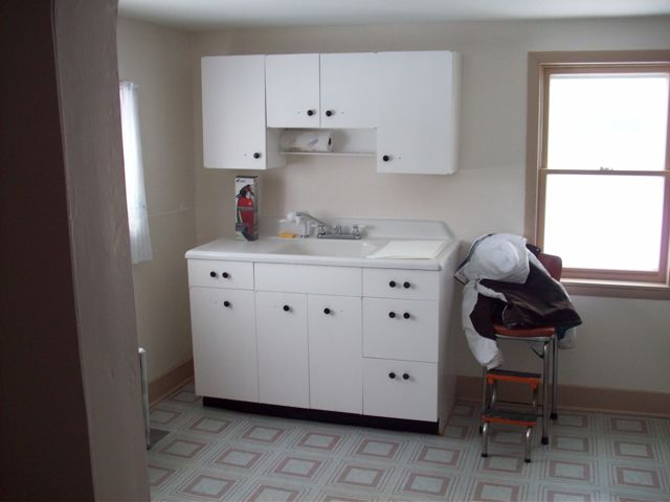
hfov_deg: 50.1
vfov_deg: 38.7
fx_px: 716
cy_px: 251
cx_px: 335
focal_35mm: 37
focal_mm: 6.2
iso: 80
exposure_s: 1/65.3
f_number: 2.8
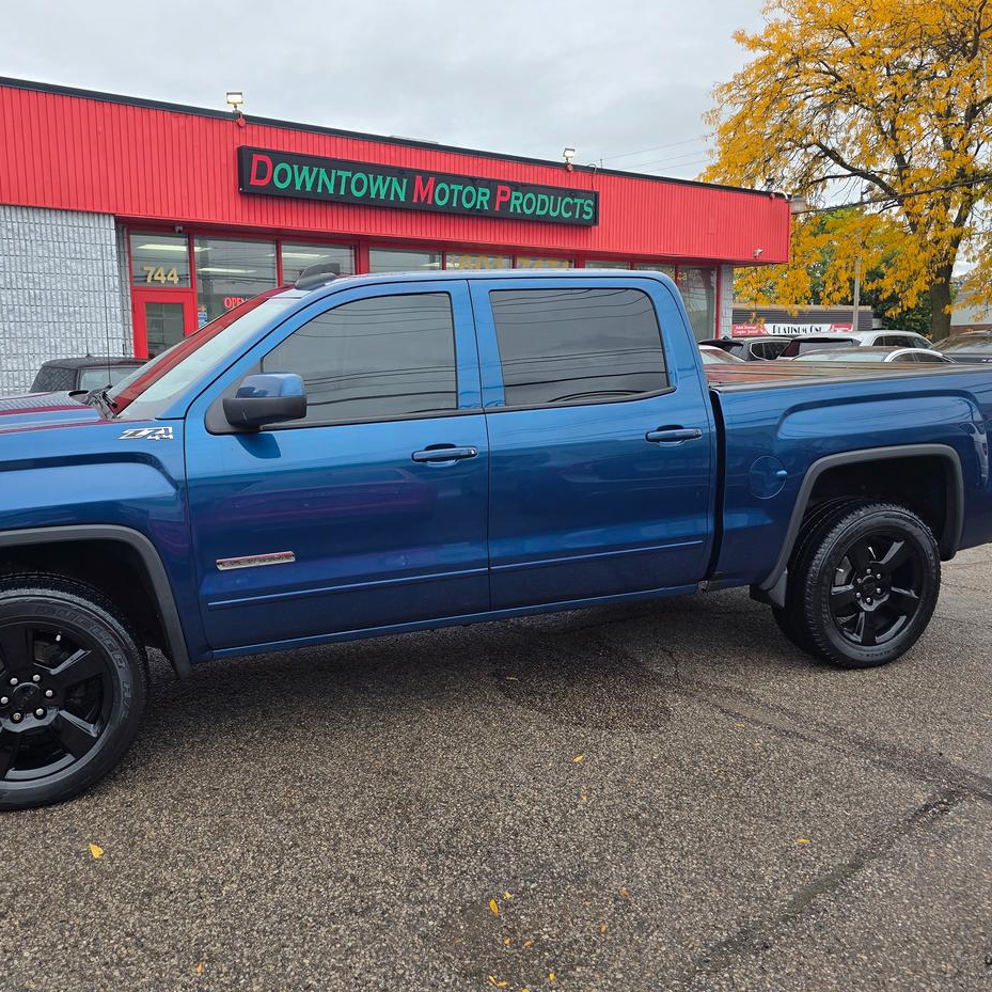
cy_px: 492
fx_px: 908
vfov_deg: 57.3
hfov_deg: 56.8
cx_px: 385
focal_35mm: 28
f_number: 1.7
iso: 12
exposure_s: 1/120
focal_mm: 6.3
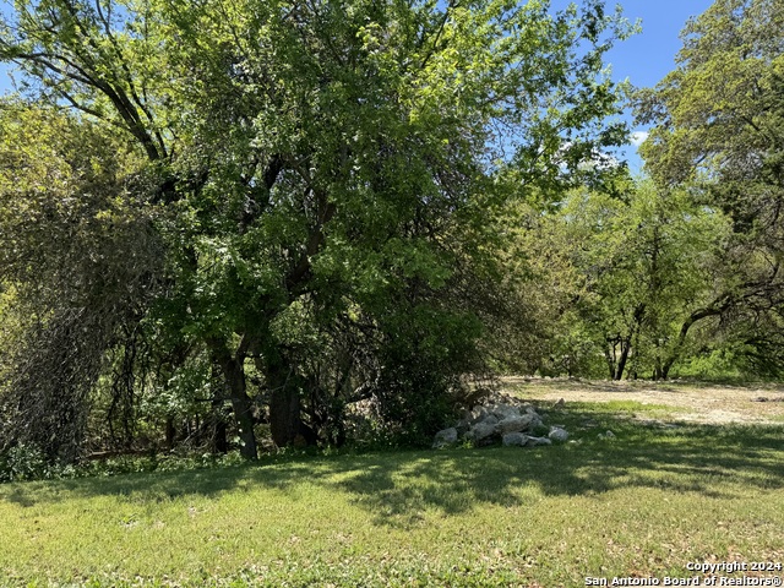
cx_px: 392
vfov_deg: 56.8
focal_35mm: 24
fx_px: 544
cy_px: 294
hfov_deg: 71.6
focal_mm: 6.86
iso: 80
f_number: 1.78
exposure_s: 1/1193
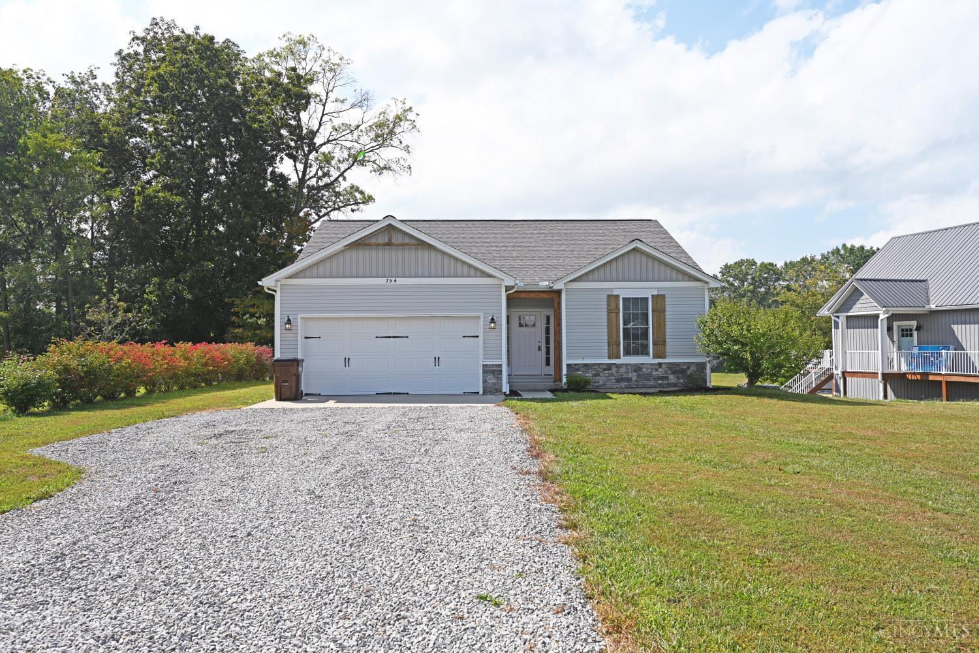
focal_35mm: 24
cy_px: 326
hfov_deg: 74.9
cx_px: 490
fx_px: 639
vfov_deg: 54.1
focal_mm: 23.5
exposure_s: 1/500
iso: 100
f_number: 8
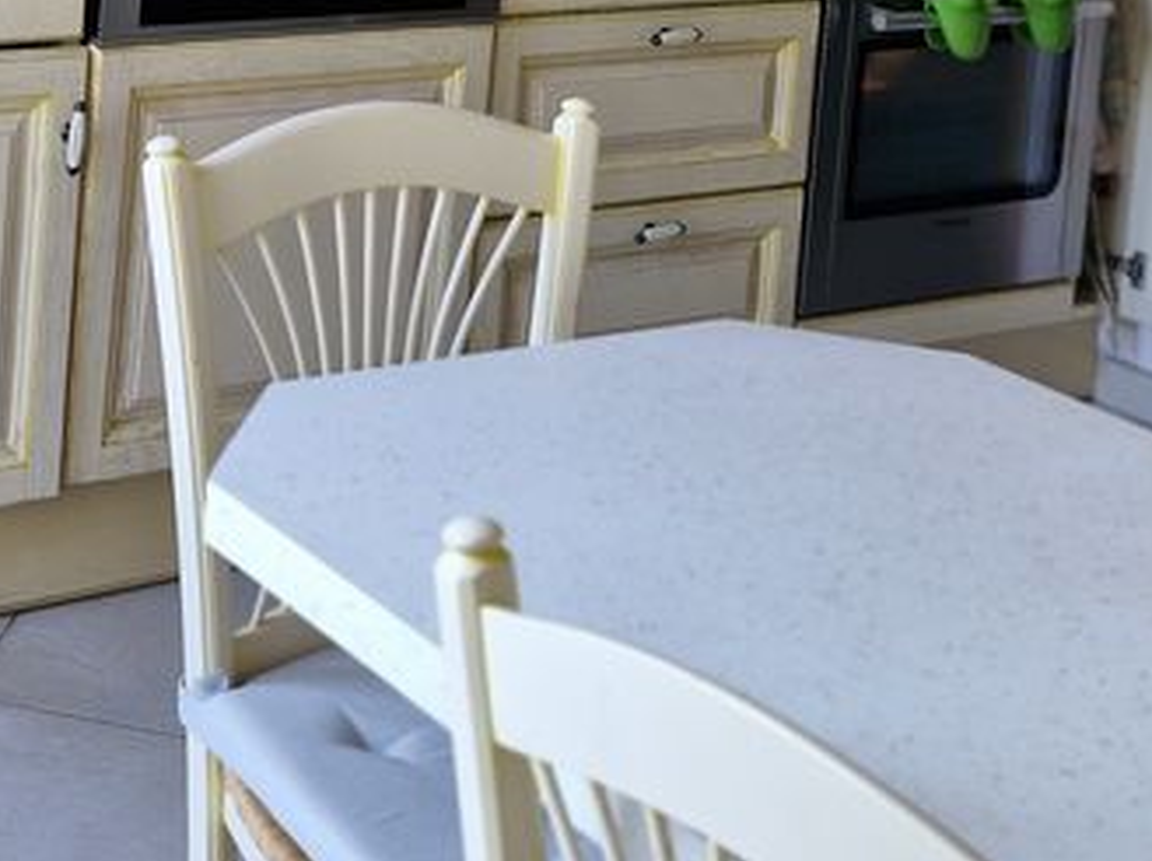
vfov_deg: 19.5
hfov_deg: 27.2
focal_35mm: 70
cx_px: 200
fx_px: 2327
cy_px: -231
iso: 64
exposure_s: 1/100
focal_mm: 5.54
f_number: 1.8
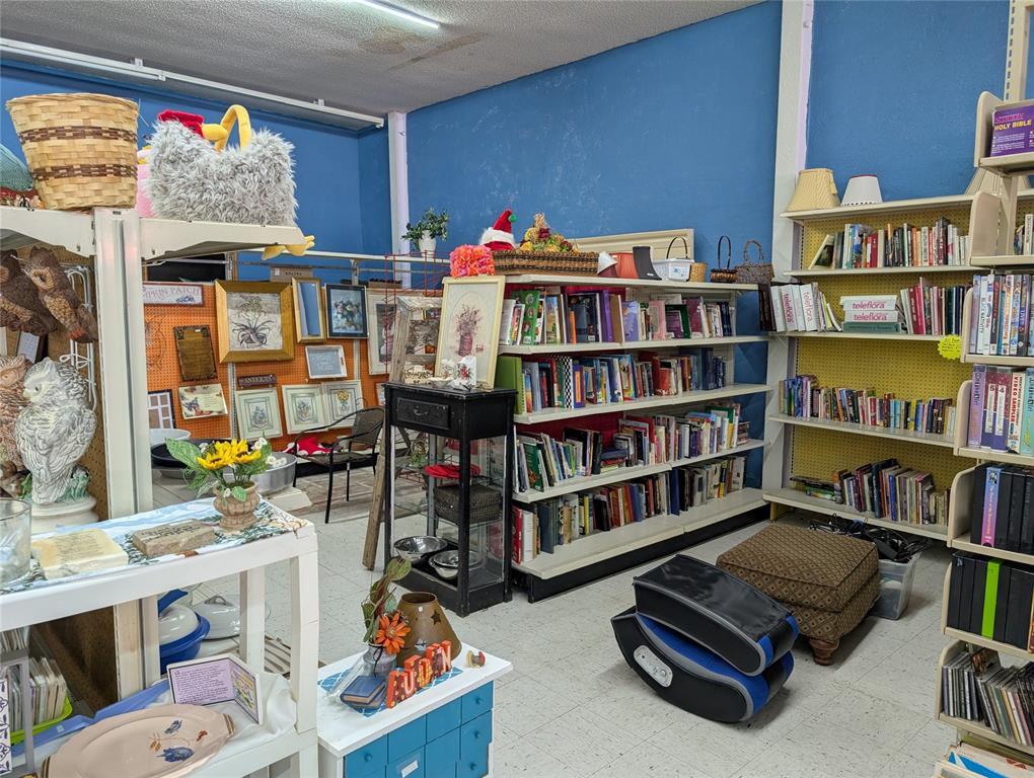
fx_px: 718
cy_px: 389
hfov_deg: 71.5
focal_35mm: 24
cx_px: 517
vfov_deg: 56.9
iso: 21
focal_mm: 6.9
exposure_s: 1/120
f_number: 1.68
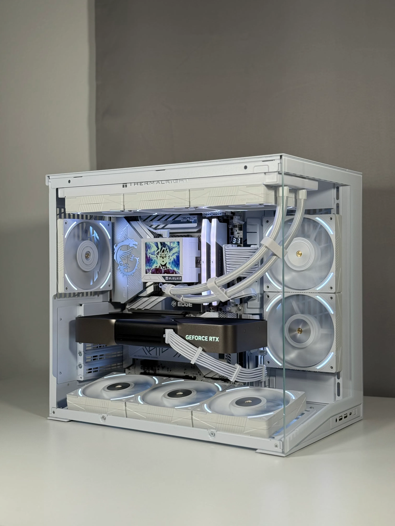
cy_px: 263
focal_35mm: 48
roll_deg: -1.2
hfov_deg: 30.3
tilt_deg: +0.1
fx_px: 730
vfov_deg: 39.7
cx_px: 198
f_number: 1.78
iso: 80
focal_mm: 6.76
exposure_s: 1/120
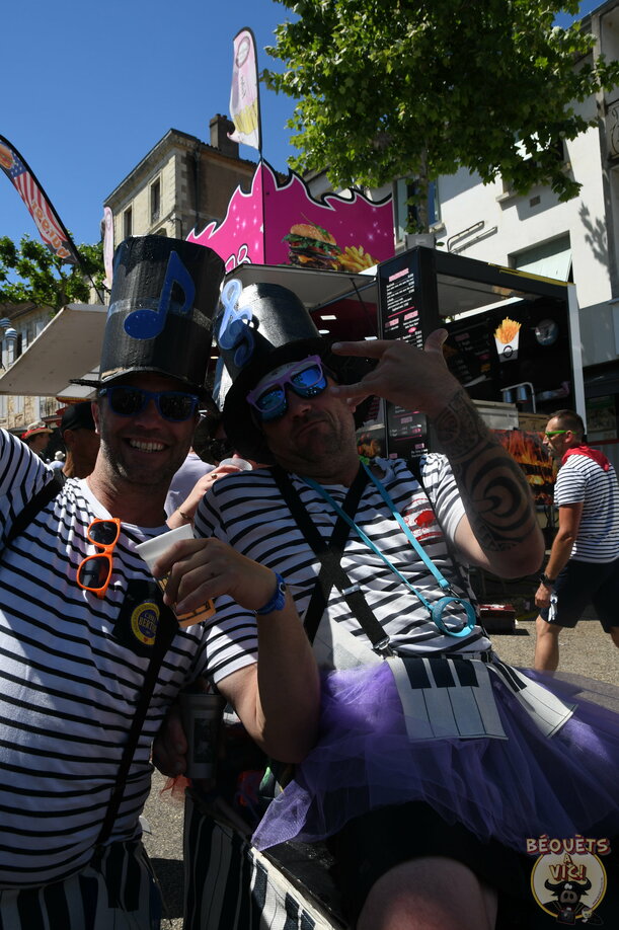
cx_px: 310
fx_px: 723
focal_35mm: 28
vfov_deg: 65.5
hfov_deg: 46.4
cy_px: 465
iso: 125
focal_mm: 19
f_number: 9
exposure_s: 1/320
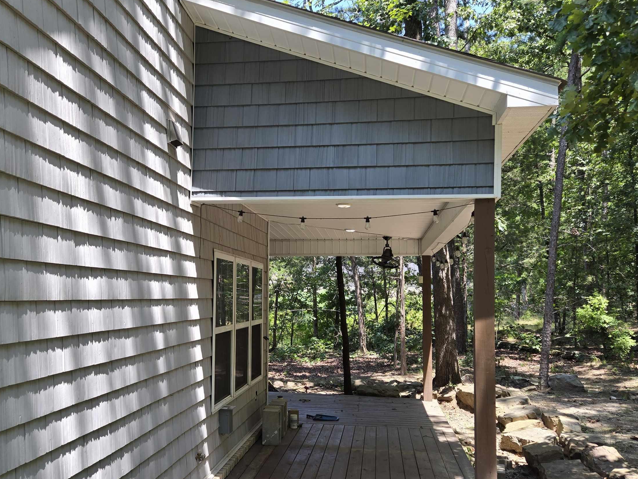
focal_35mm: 32
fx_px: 590
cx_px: 265
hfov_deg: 56.5
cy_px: 265
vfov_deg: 44.1
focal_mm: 5.4
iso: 25
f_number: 1.8
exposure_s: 1/305
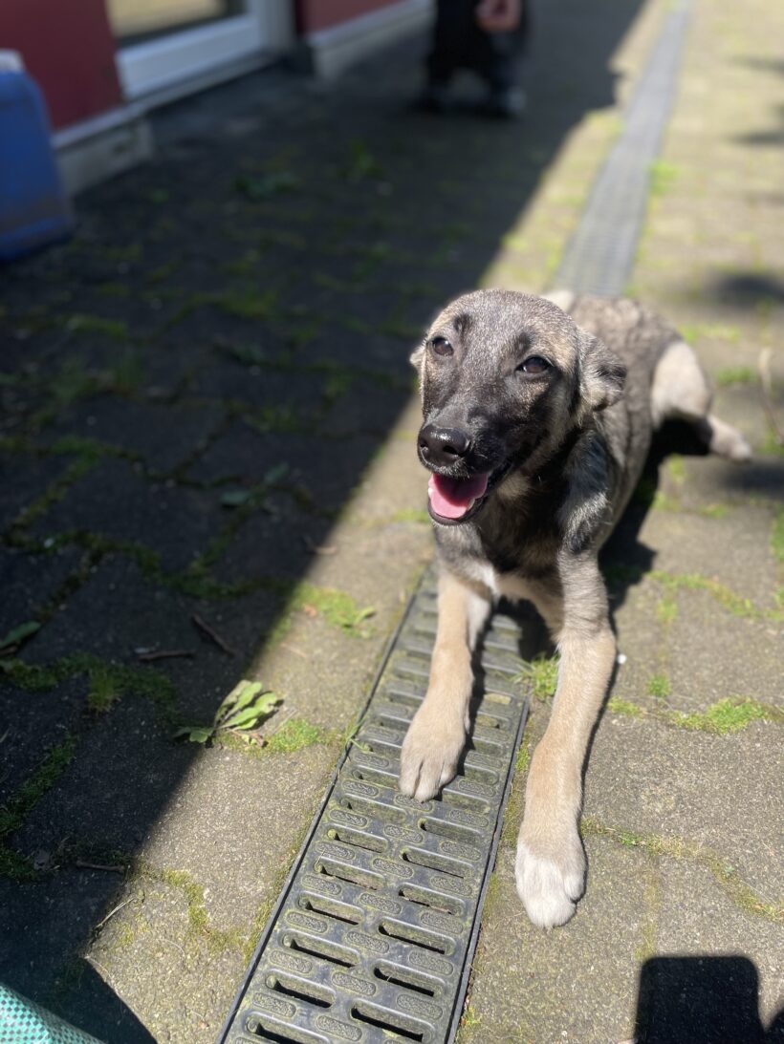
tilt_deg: -36.6
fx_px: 785
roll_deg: +1.6
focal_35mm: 26
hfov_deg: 53.1
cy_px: 522
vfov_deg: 67.3
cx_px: 392
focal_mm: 4.2
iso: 50
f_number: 1.6
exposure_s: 1/1689
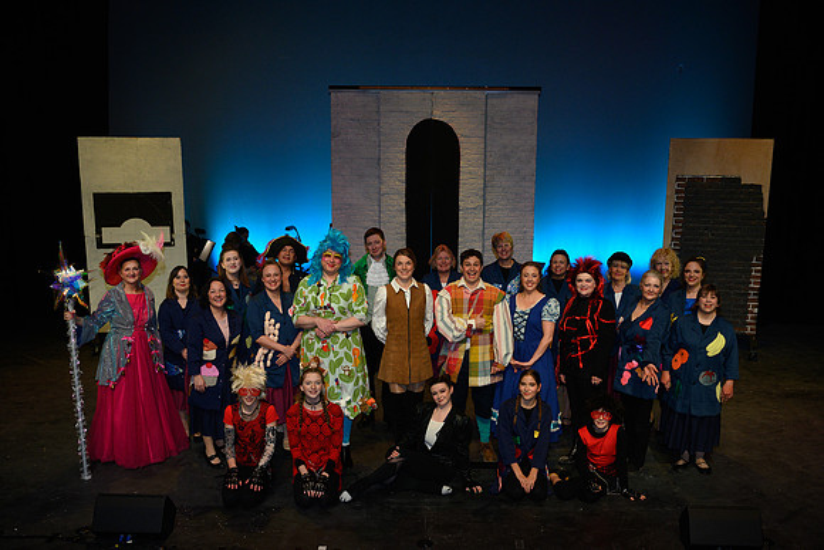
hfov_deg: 51.1
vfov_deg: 35.2
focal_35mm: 38
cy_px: 345
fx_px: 861
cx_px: 432
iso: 800
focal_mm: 30
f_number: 5
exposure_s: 1/160
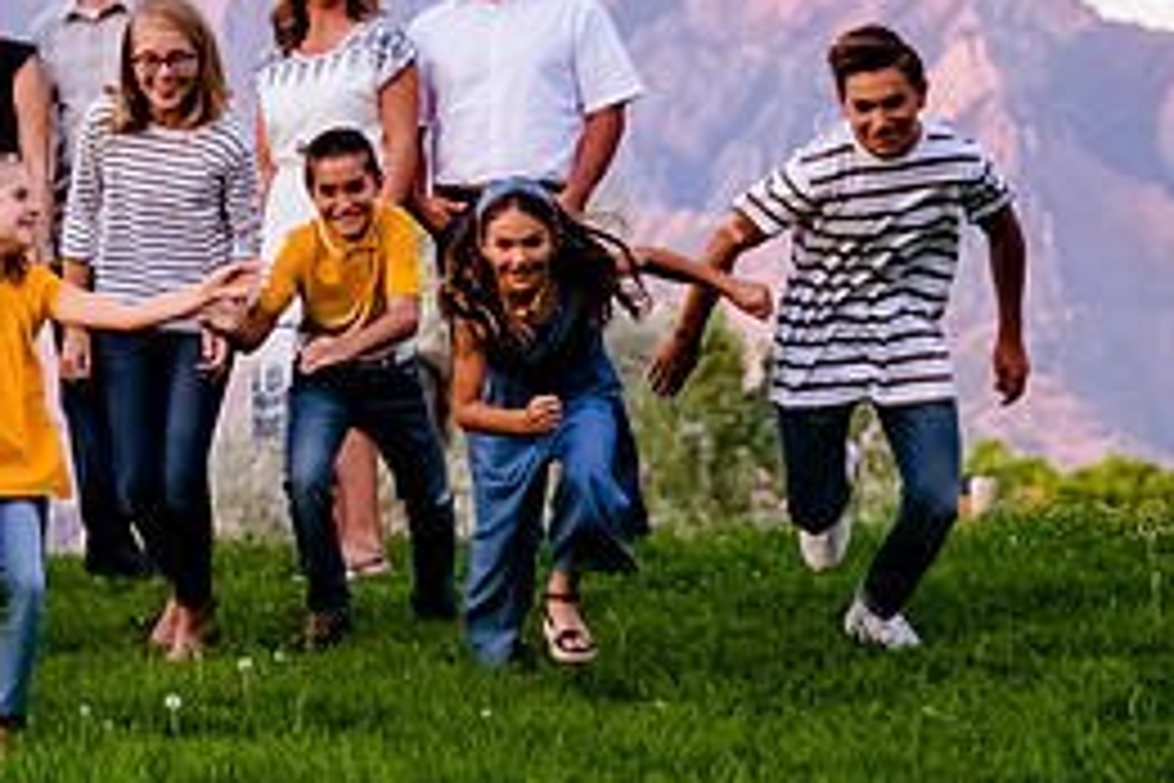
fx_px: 7272
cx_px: -22
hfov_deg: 9.2
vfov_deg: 6.2
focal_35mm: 223
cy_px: 297
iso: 3200
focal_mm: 78
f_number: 4
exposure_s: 1/500
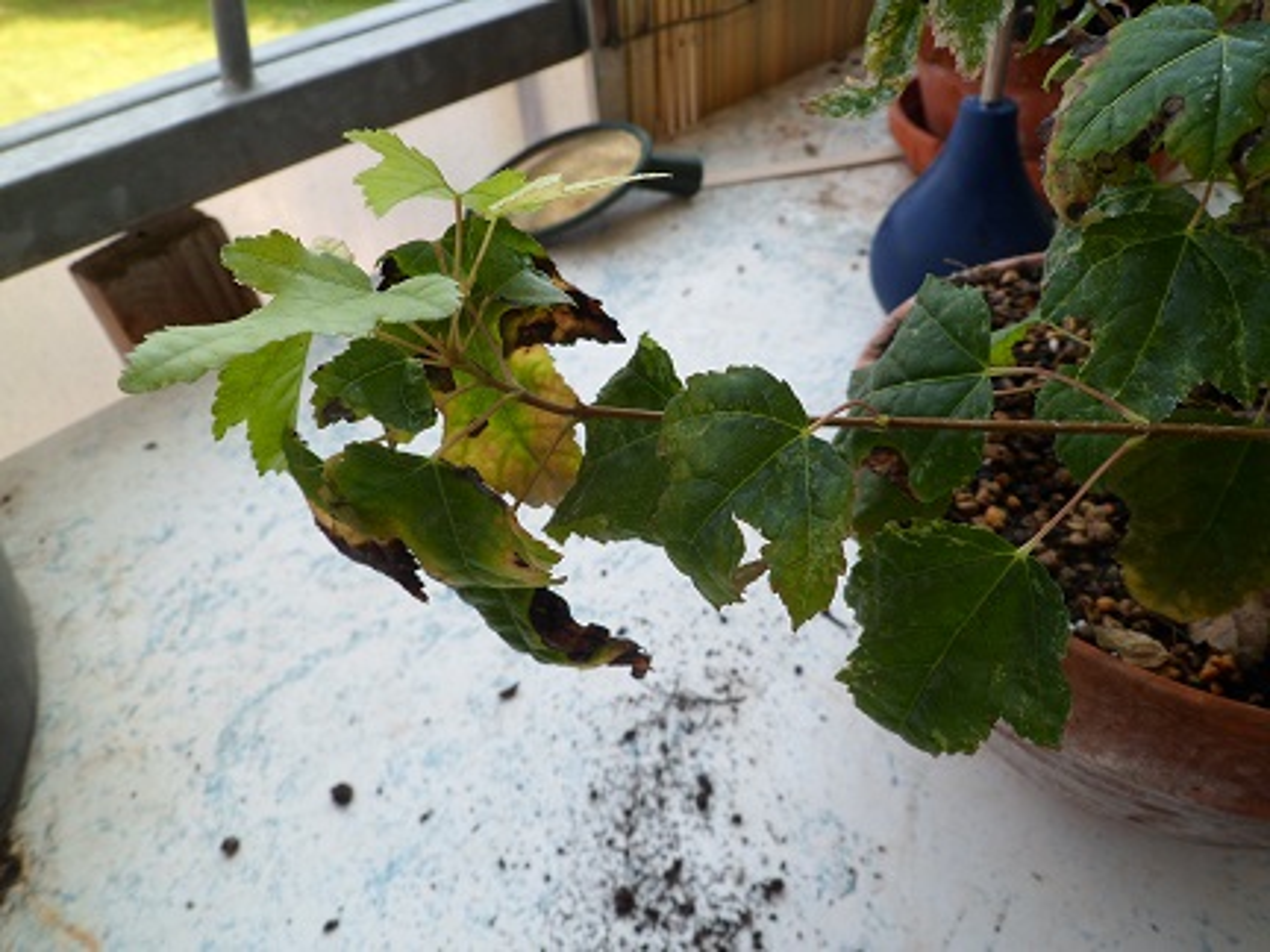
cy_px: 476
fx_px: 991
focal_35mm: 27
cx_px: 635
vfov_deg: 51.4
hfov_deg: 65.3
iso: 80
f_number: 3.3
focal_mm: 4.9
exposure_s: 1/125
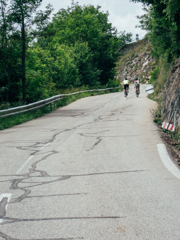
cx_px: 90
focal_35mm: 100
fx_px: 693
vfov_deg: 19.6
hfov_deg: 14.8
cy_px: 120
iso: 100
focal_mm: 18
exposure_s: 1/320
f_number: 6.3
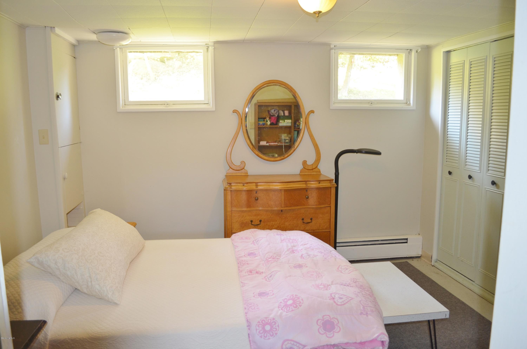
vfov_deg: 47.7
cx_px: 264
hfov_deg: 67.5
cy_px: 174
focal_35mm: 27
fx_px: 394
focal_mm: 18
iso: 400
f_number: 3.5
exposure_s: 1/25
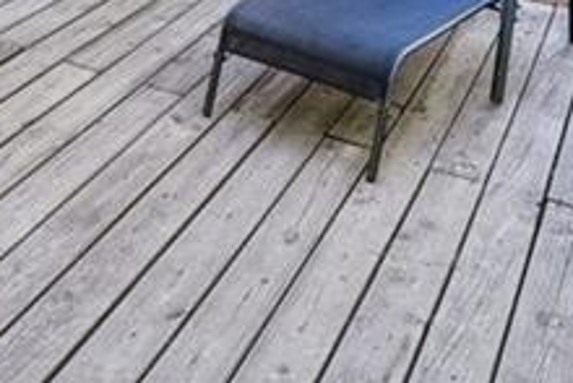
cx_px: -115
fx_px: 1035
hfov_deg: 27.3
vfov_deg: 17.4
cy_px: -288
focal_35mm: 65
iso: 320
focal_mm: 14
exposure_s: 1/100
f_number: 8
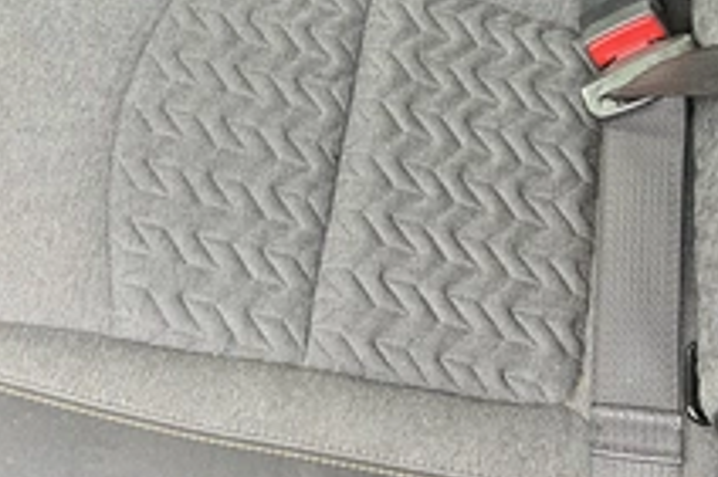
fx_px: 1136
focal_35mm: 57
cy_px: 139
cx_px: 264
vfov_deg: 23.6
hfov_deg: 34.9
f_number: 1.8
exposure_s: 1/66
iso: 64
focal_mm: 3
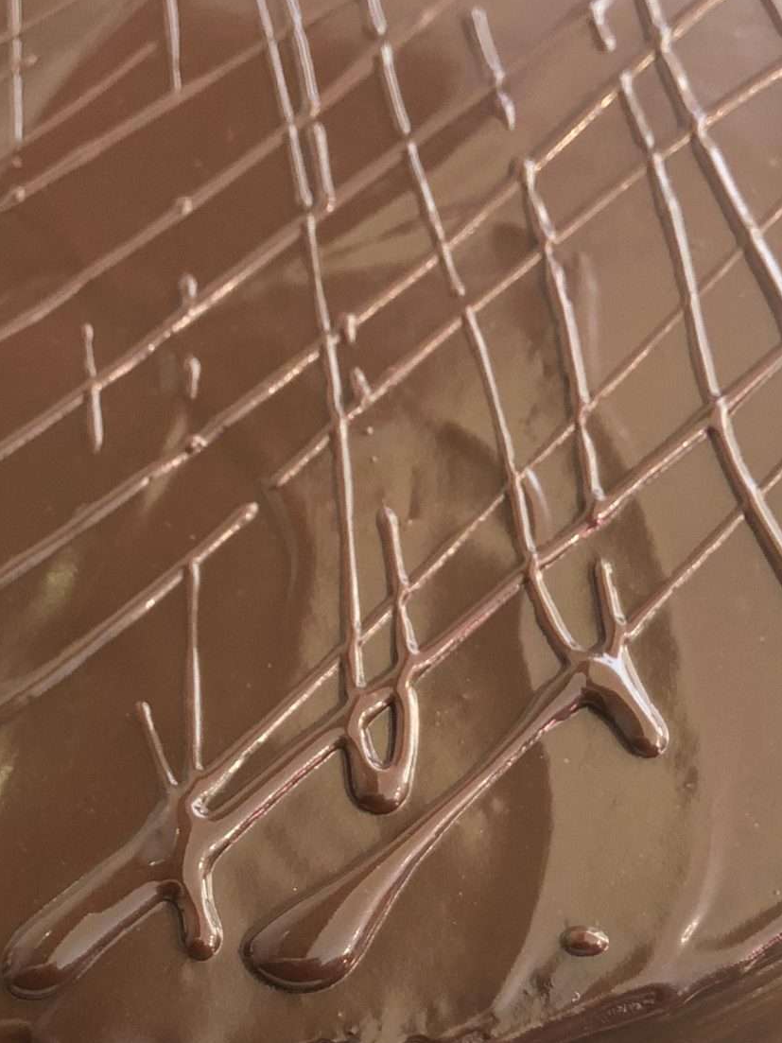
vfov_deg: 29.2
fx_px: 1958
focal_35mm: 65
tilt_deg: -61.5
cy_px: 826
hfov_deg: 22.5
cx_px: 238
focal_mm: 3.99
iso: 100
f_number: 1.8
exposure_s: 1/7
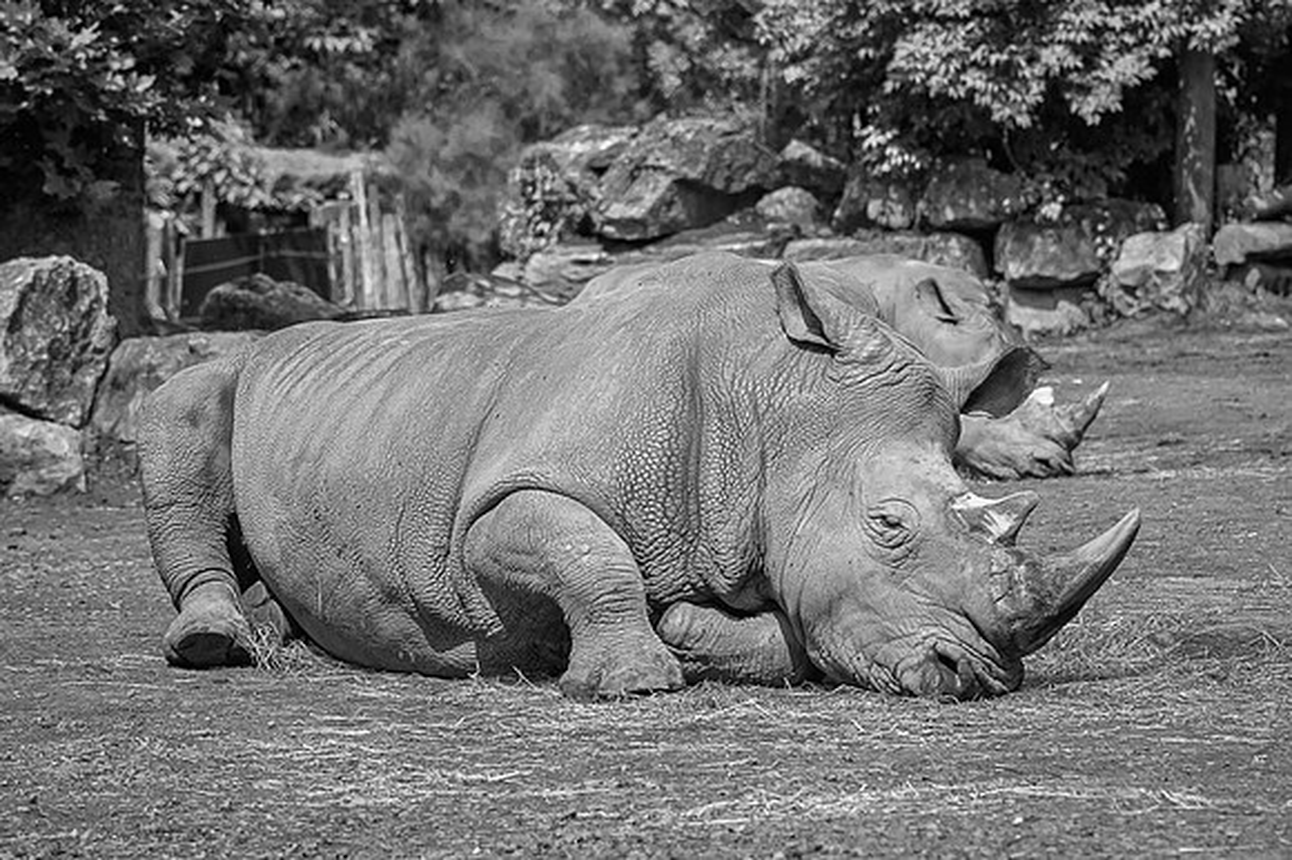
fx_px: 7257
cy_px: 357
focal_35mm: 202
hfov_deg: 10.2
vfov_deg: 6.8
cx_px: 676
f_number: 6.3
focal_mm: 155
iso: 200
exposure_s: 1/640
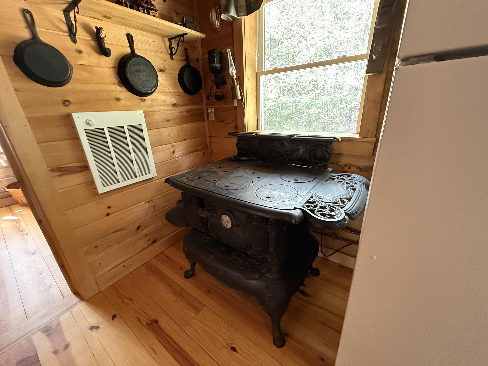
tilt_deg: -21.1
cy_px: 183
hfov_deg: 102.1
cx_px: 244
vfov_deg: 85.7
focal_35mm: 14
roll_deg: +2.5
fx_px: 197
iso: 800
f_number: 2.2
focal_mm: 2.22
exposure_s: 1/60
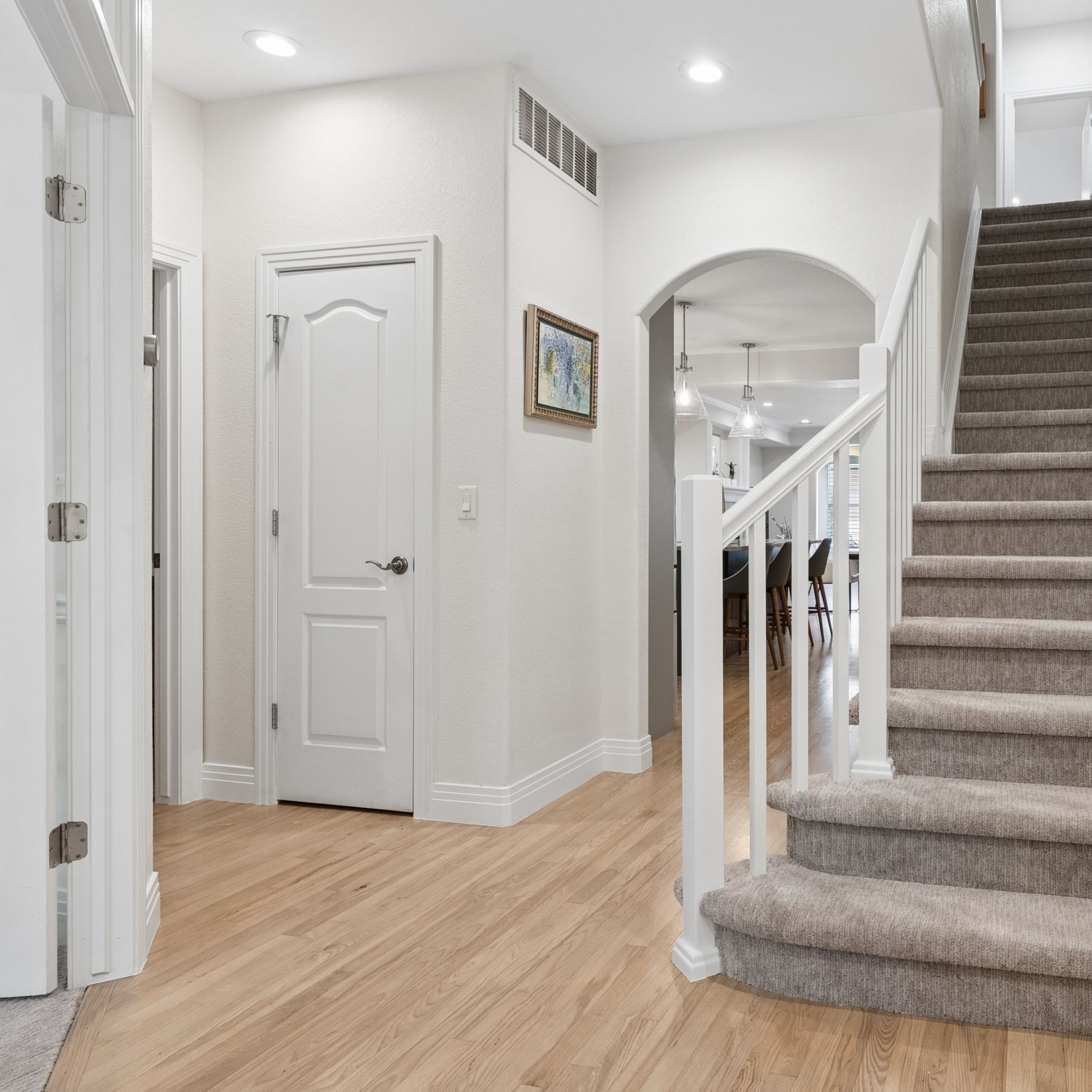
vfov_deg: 65.0
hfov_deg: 61.5
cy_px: 535
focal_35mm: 24
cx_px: 814
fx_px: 857
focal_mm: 18
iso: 1000
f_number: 8
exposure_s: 1/25
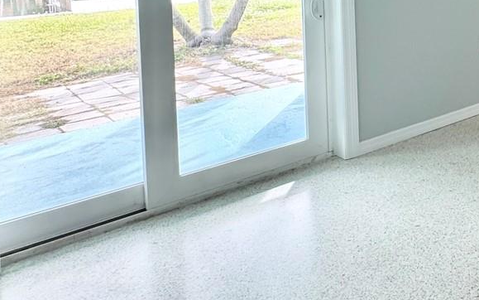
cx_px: 582
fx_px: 535
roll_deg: +1.0
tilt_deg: -2.5
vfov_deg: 28.2
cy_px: -37
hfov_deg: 36.5
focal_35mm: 41
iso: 40
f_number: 2.2
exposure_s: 1/119
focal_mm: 2.22
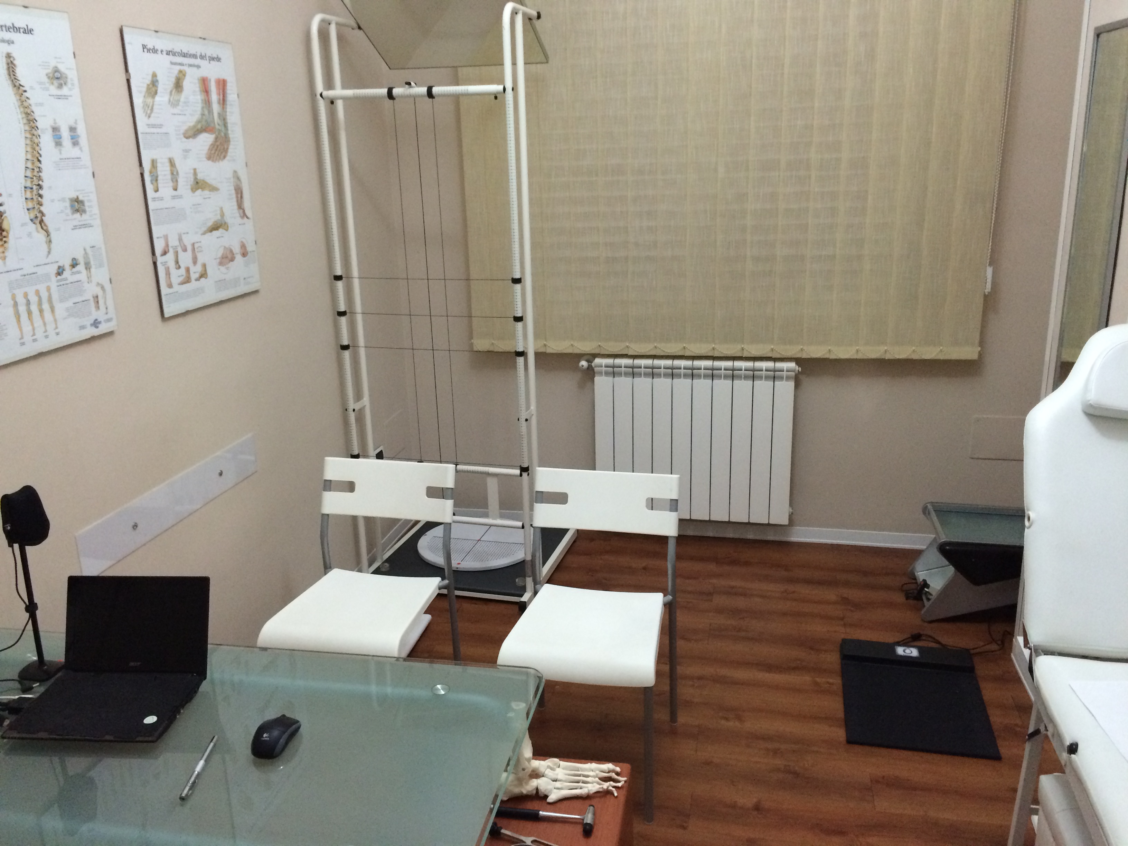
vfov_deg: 48.2
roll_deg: +1.4
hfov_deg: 61.7
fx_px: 945
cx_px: 564
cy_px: 423
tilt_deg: -16.0
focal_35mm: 29
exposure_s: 1/33
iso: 320
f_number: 2.2
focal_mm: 4.15
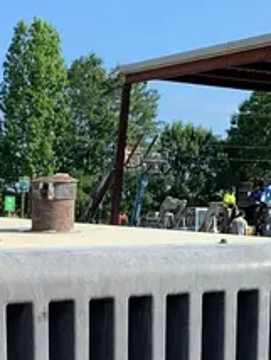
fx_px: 927
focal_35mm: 89
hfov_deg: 16.0
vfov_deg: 19.8
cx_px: -59
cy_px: 497
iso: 25
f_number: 1.8
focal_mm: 4.25
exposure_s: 1/1266
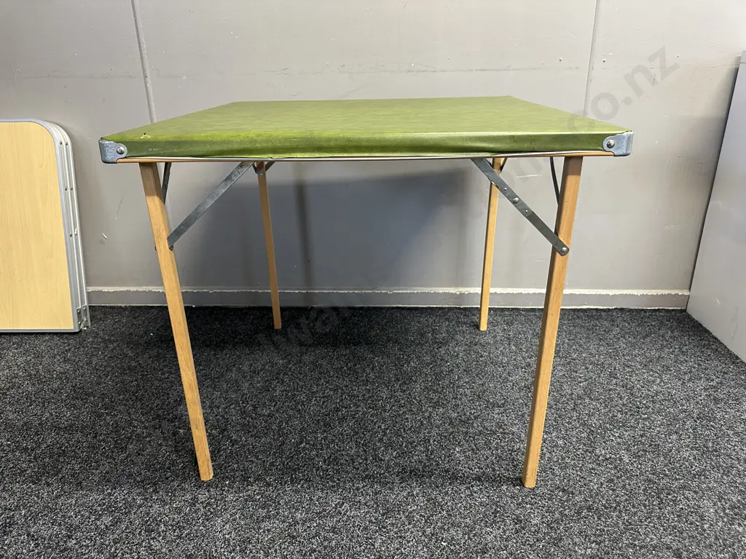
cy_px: 280
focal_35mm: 24
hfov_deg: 71.6
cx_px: 373
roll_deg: +1.2
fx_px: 517
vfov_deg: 56.8
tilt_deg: -20.9
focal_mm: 6.86
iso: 320
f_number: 1.78
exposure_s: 1/50
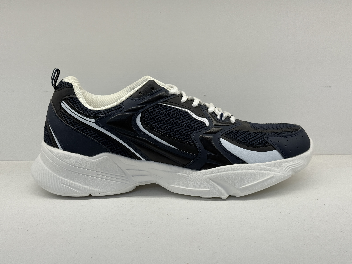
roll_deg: +0.1
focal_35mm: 48
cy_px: 132
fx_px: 488
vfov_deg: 30.3
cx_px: 176
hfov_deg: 39.7
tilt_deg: -13.4
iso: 64
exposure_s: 1/274
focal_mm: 6.76
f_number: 1.78
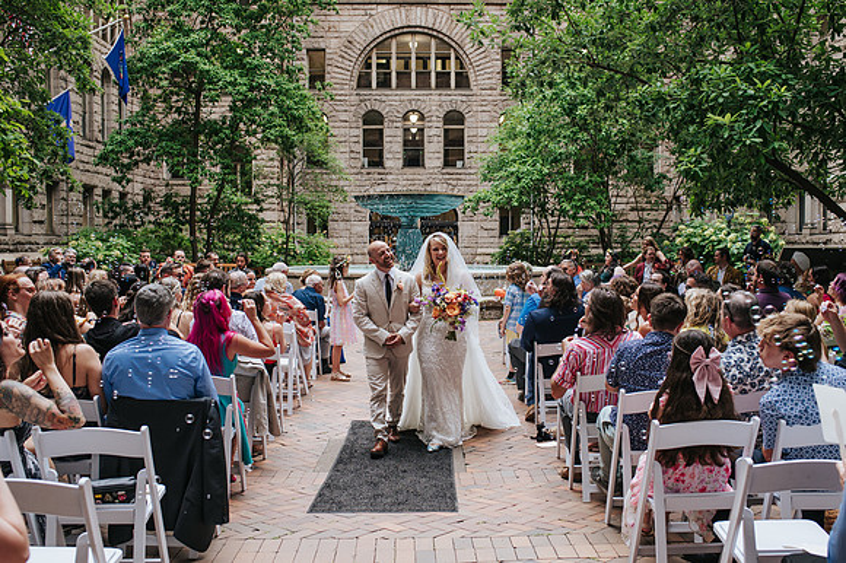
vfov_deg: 33.0
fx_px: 950
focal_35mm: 40
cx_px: 441
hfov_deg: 48.0
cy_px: 283
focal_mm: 35
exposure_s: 1/400
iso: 800
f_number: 4
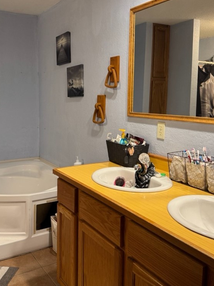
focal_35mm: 33
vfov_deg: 55.3
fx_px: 272
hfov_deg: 42.9
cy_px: 140
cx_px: 99
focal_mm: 6.76
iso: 200
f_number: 1.78
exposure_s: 1/60
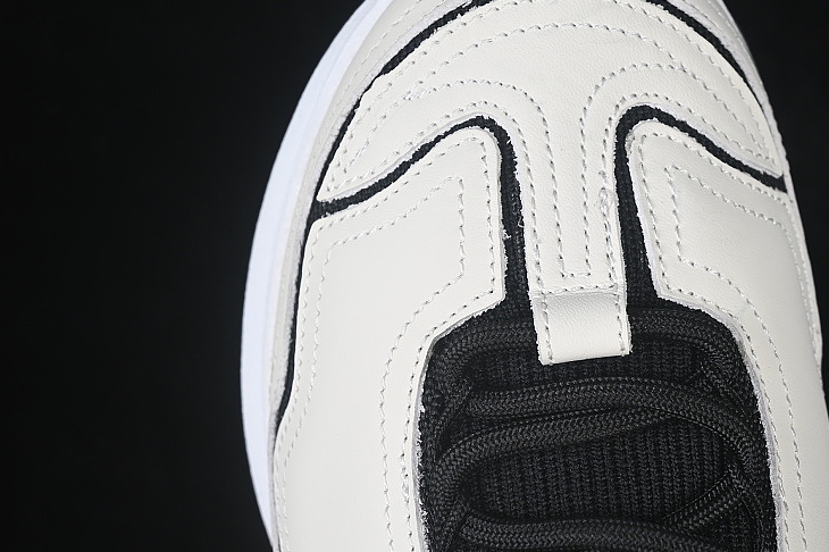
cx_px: 544
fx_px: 2555
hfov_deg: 18.4
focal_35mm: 111
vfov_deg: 12.3
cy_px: 275
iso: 160
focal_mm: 50
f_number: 7.1
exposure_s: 1/80
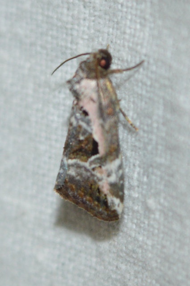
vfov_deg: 24.6
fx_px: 654
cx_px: 95
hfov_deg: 16.5
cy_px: 143
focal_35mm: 82
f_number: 5.6
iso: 500
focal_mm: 55
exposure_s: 1/60
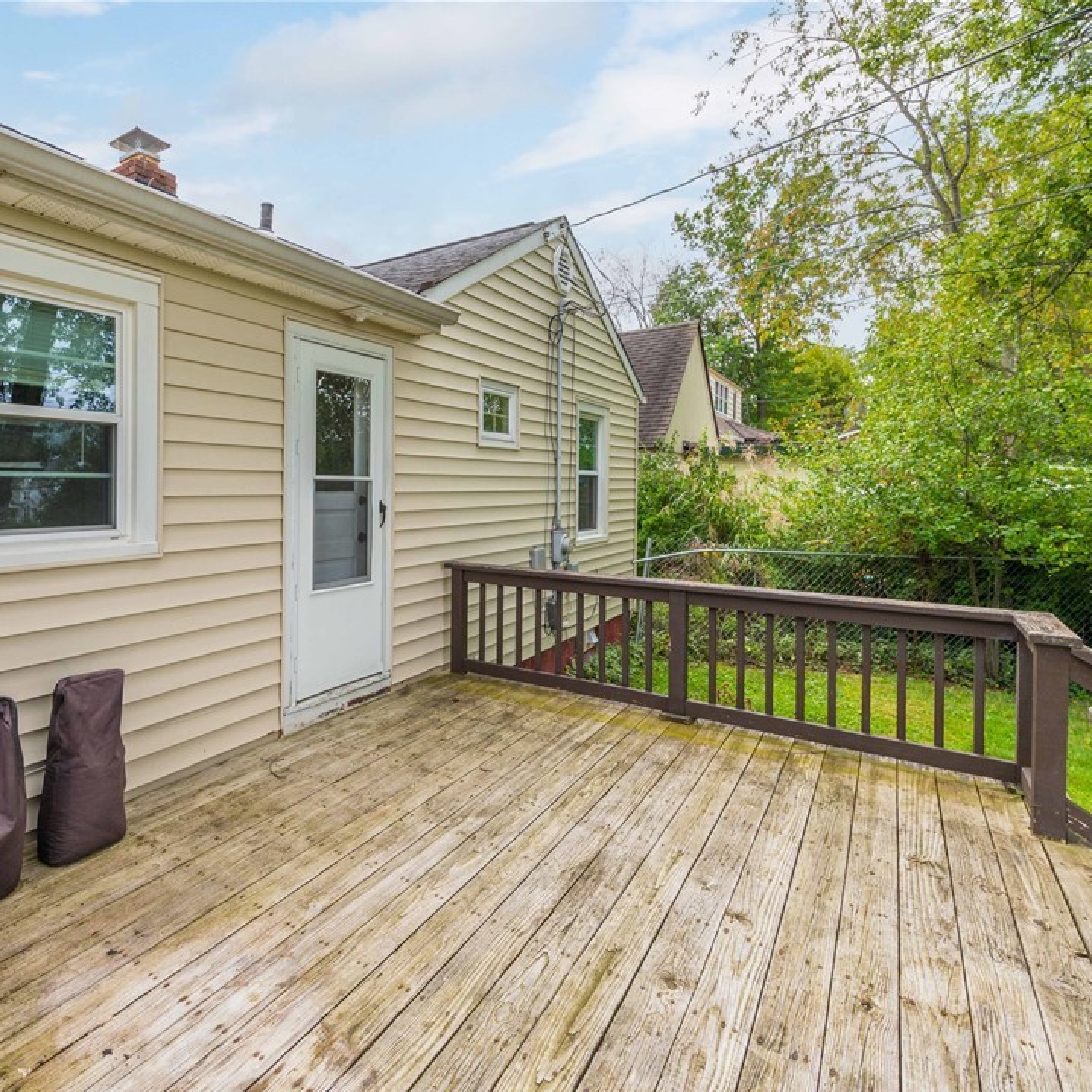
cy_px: 548
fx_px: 642
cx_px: 340
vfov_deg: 80.7
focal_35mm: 18
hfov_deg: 77.4
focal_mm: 14
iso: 200
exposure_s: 1/320
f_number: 9
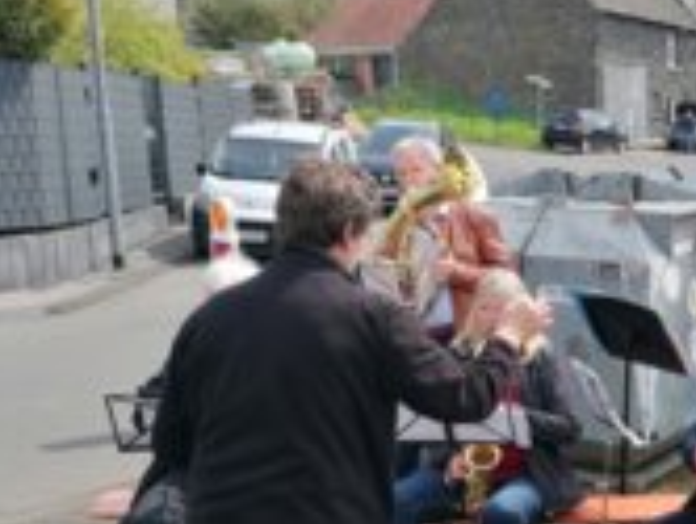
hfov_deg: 28.1
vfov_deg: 22.4
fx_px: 1309
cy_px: 402
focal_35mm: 65
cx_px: 688
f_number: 1.8
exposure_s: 1/947
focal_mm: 4.75
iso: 50
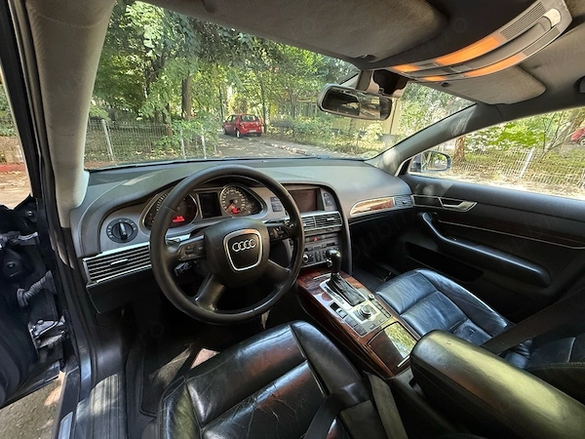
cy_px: 220
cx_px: 292
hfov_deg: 102.1
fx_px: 237
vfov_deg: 85.7
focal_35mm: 14
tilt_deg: -22.7
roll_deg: -3.3
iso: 400
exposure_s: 1/92
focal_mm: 2.22
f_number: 2.2
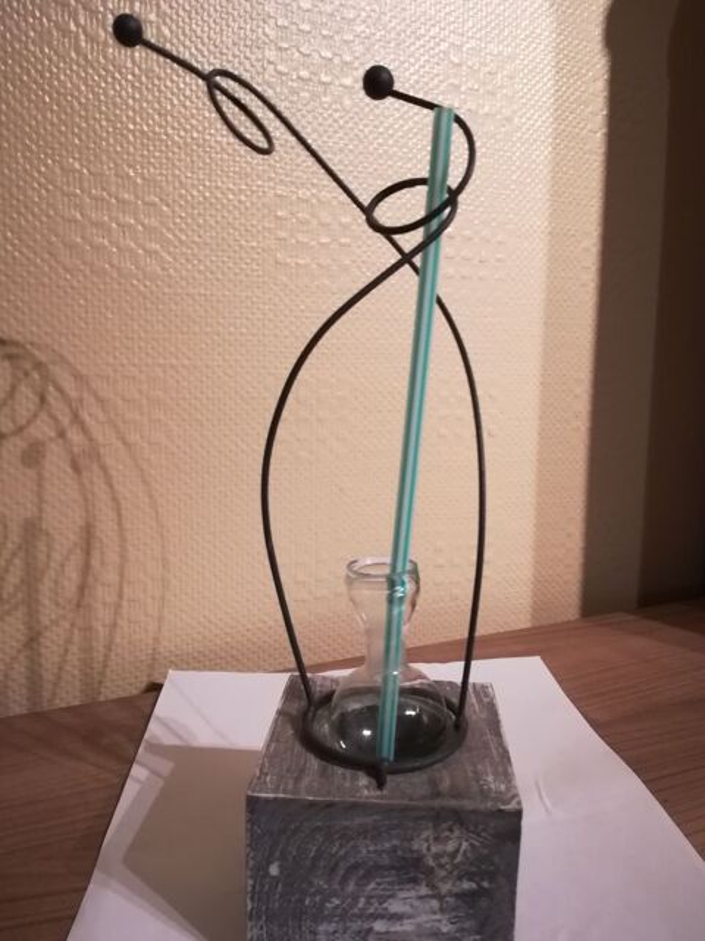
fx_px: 706
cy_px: 470
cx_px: 352
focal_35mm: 26
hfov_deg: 53.1
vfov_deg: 67.3
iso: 500
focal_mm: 3.83
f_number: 2.2
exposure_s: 1/20
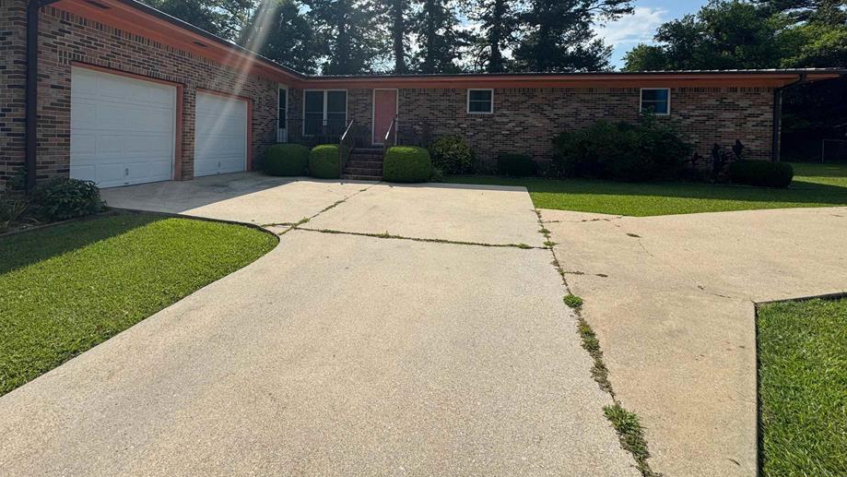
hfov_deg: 95.6
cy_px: 148
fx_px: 382
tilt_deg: -1.9
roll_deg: -1.3
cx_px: 382
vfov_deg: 61.9
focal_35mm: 17
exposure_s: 1/2146
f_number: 2.2
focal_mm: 2.22
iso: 50
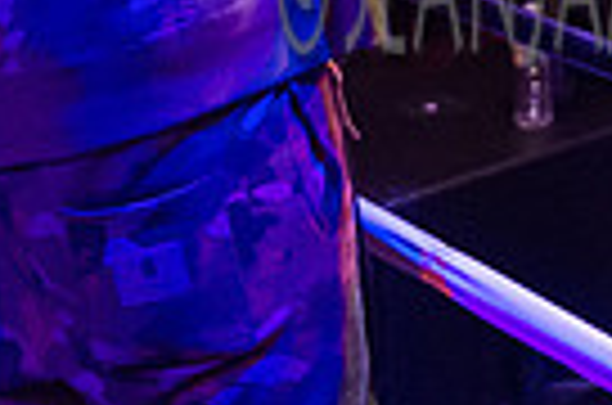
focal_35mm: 118
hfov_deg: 16.8
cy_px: -470
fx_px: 2001
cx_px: 702
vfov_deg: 10.4
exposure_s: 1/250
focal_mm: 27
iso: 5000
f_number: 2.8
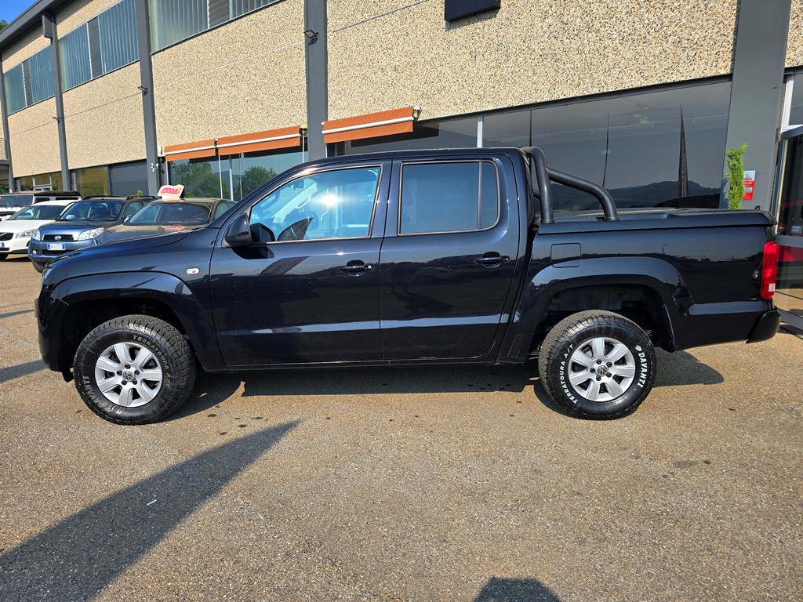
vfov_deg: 58.9
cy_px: 301
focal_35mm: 23
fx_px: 534
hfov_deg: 73.9
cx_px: 402
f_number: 1.7
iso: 12
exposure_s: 1/707
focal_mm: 6.3
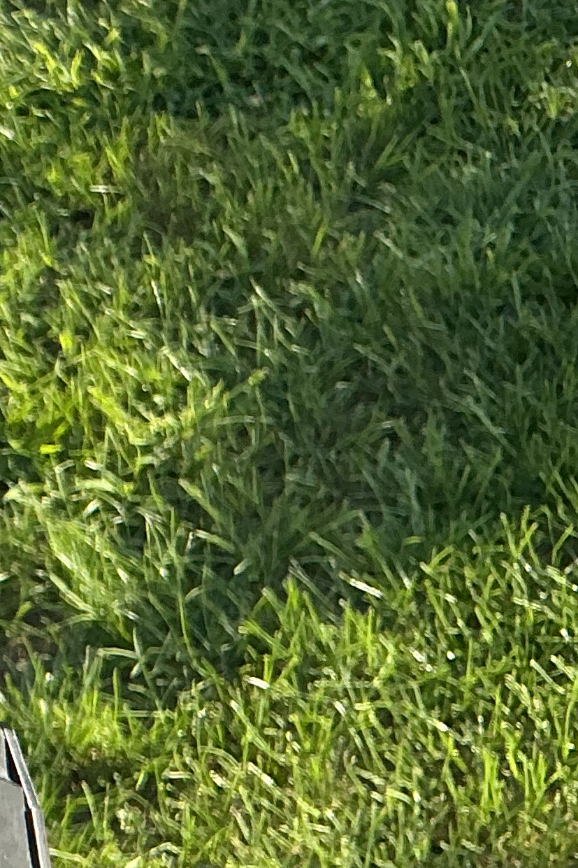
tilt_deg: -38.4
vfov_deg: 20.8
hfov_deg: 11.6
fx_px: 2361
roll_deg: +27.5
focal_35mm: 98
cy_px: 566
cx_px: -779
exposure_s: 1/709
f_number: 1.8
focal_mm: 3
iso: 25
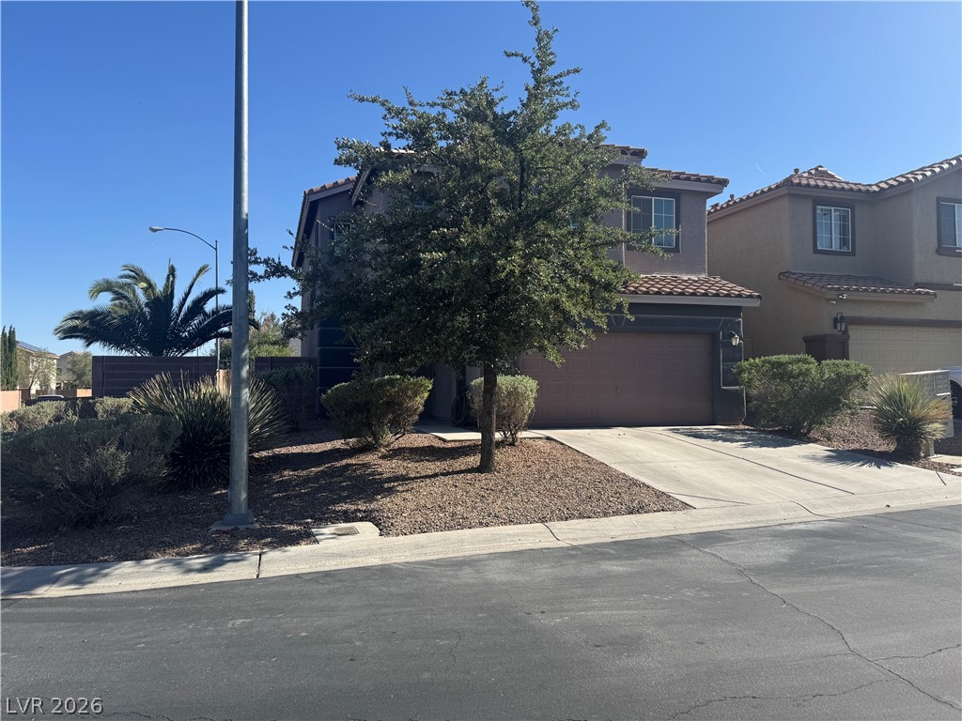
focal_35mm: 24
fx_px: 667
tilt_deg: +1.6
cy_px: 360
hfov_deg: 71.6
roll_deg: -0.5
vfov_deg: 56.8
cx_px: 481
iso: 80
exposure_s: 1/3247
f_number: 1.78
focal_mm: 6.76
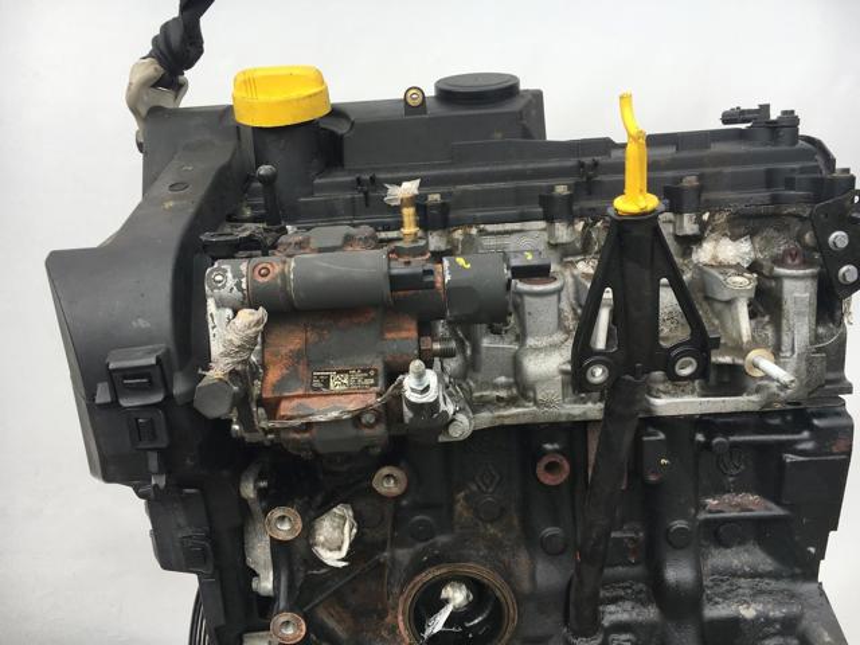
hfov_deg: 61.7
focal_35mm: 29
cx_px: 430
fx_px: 720
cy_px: 322
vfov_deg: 48.2
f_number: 2.2
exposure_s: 1/219
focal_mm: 4.15
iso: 25
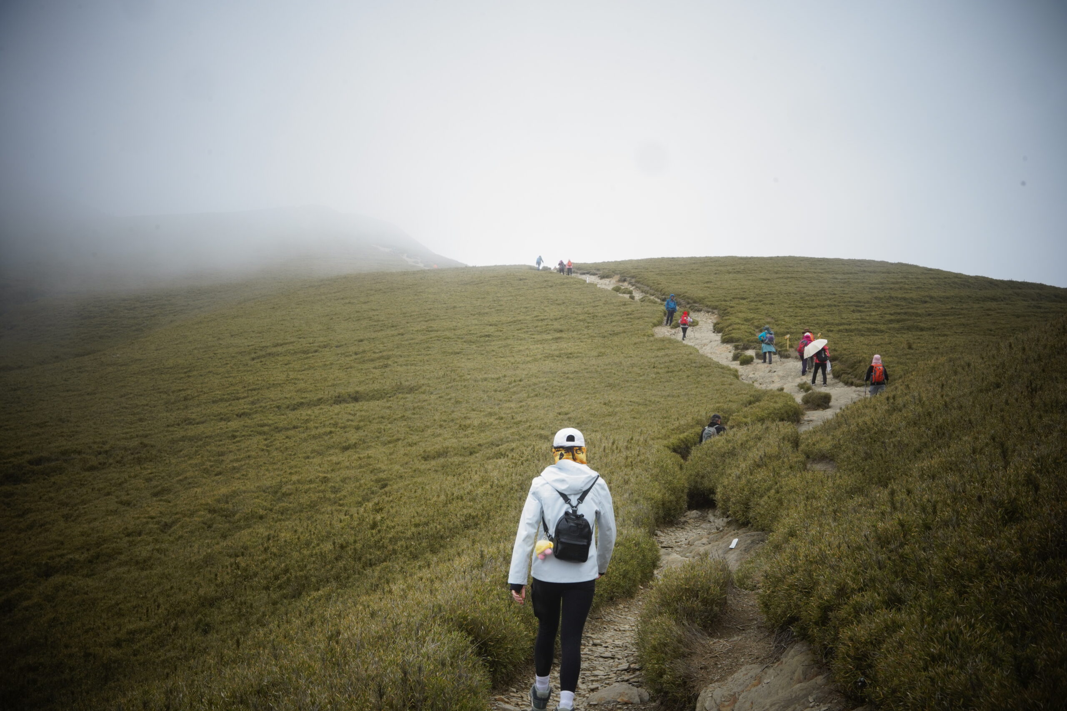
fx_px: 1749
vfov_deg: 23.0
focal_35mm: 59
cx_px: 534
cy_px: 356
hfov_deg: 33.9
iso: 400
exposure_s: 1/250
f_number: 18
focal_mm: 59
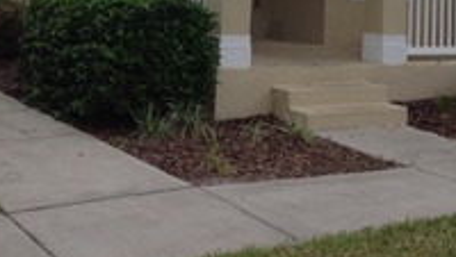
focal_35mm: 73
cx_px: 291
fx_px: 884
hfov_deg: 28.8
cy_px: -98
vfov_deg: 15.6
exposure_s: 1/355
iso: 50
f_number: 2.4
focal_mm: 4.28
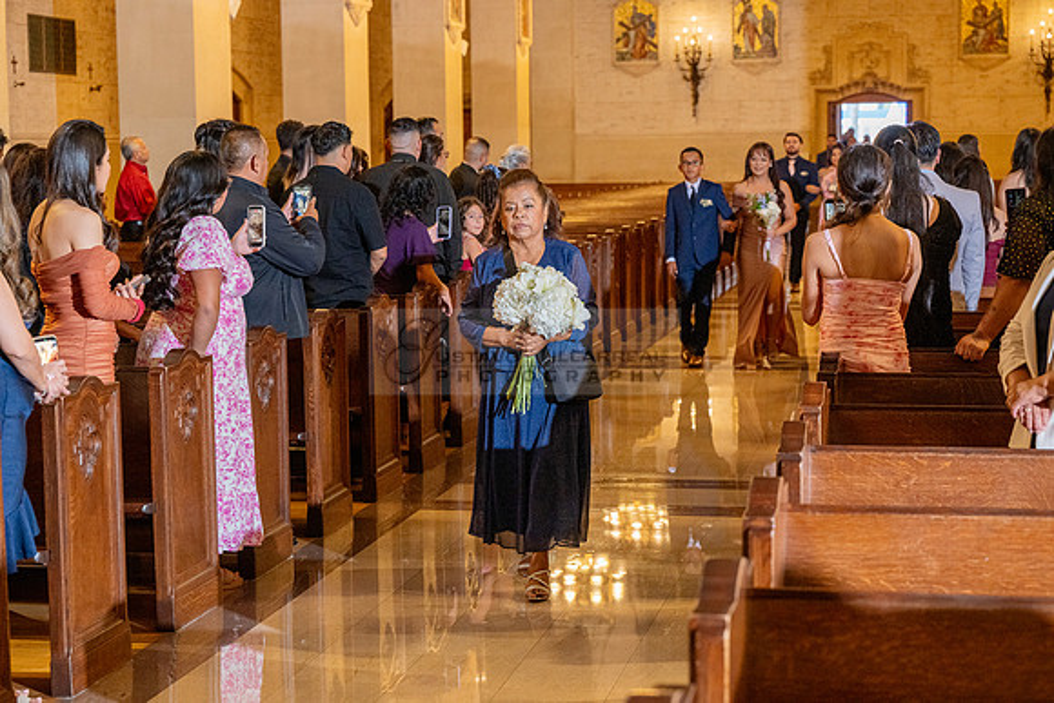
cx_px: 527
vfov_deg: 19.5
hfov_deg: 28.8
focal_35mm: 70
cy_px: 352
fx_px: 2050
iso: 2000
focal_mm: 70
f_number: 4.5
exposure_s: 1/200
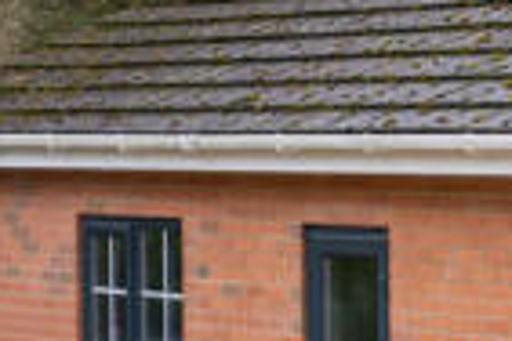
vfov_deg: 6.6
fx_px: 2972
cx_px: 1058
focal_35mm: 209
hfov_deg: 9.2
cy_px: 288
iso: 100
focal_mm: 45
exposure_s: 1/80
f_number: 4.5
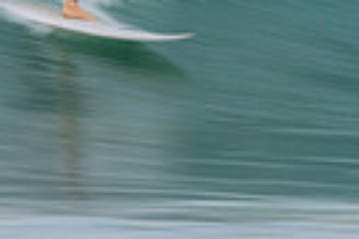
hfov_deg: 0.6
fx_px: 33146
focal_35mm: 3328
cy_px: -120
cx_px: 167
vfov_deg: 0.4
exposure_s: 1/20
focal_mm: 500
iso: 100
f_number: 9
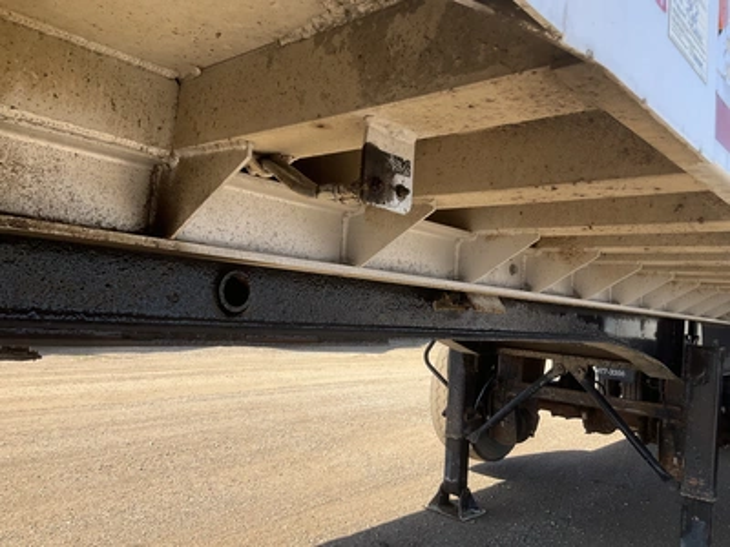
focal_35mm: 29
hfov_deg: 61.7
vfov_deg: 48.2
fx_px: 612
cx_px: 365
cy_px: 274
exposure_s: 1/657
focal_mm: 3
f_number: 1.8
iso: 25
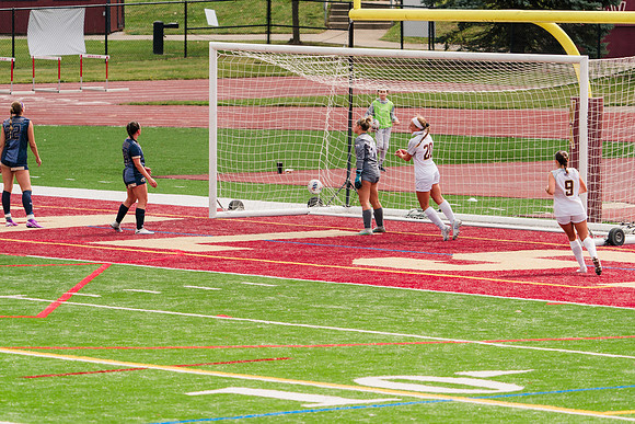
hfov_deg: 7.2
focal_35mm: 286
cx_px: 318
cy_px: 212
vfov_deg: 4.8
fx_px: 5046
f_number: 5.6
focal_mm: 286
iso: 400
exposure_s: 1/1600
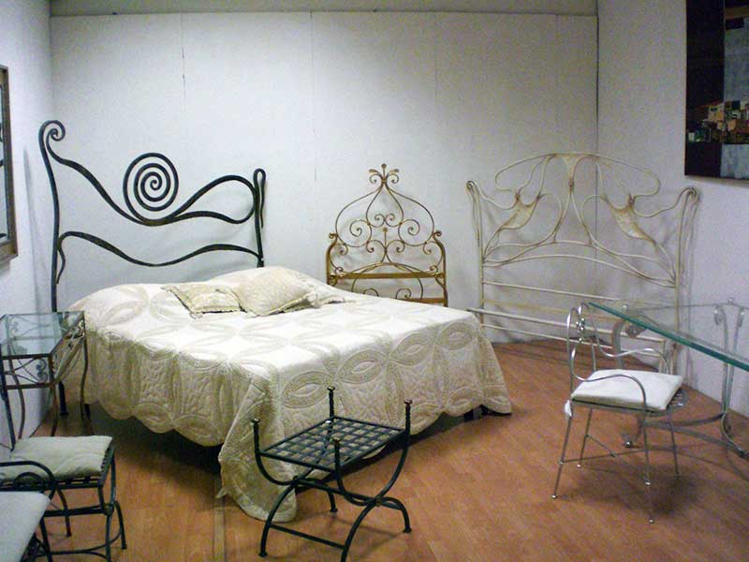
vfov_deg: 37.7
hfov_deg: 49.0
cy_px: 281
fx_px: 822
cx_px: 374
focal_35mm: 38
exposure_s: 1/80
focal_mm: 6.3
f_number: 3.1
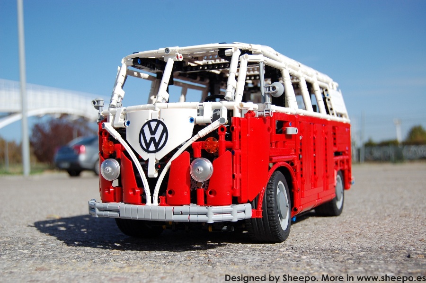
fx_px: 532
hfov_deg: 43.6
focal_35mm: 45
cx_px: 213
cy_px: 142
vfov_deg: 29.8
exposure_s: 1/1600
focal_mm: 30
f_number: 4.2
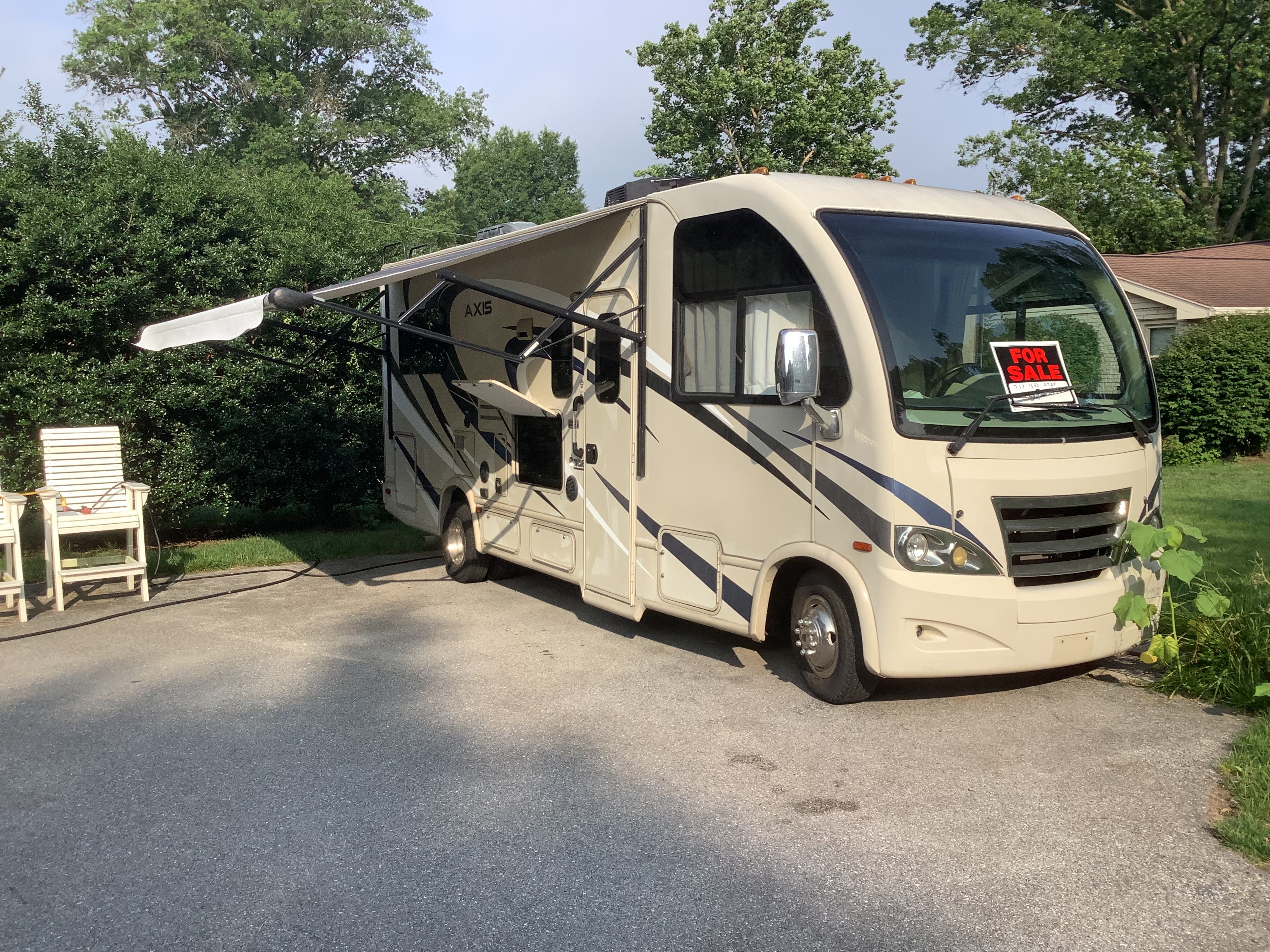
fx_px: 1137
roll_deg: +1.6
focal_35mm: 31
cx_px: 635
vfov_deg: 45.4
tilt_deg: -5.3
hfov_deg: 58.4
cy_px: 476
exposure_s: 1/970
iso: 25
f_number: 2.4
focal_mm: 3.3
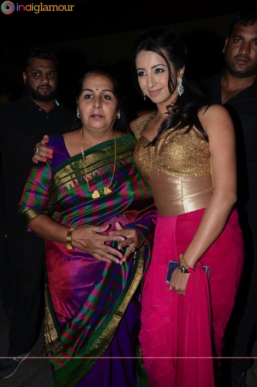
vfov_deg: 53.2
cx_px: 128
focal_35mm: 36
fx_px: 387
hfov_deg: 36.7
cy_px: 194
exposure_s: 1/160
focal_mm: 24
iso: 250
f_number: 9
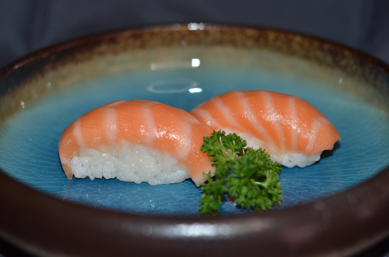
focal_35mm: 75
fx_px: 809
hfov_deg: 27.0
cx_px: 194
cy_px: 128
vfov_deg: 18.1
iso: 640
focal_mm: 50
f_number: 2.8
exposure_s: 1/60
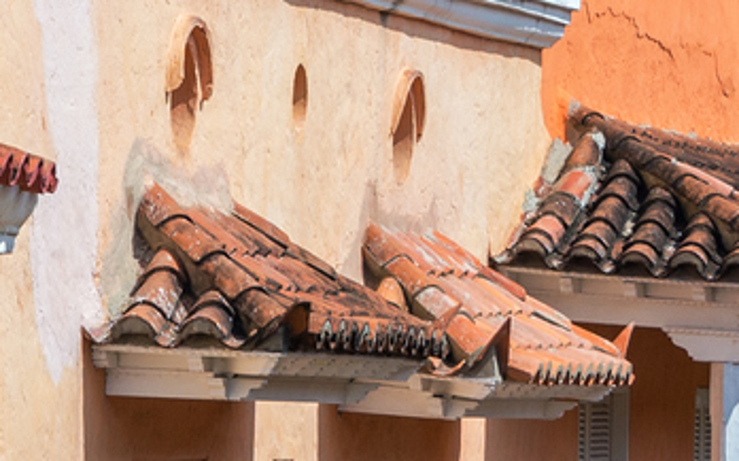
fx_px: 7749
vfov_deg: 3.4
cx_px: -1
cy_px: 332
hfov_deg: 5.4
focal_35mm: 385
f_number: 8
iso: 200
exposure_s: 1/320
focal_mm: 62
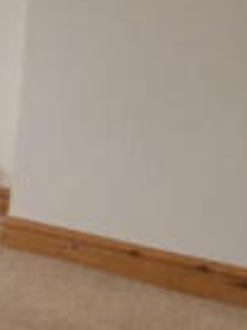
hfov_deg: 12.0
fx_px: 923
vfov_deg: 19.2
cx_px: -360
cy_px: -50
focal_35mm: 97
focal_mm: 14
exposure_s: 1/125
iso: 220
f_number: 4
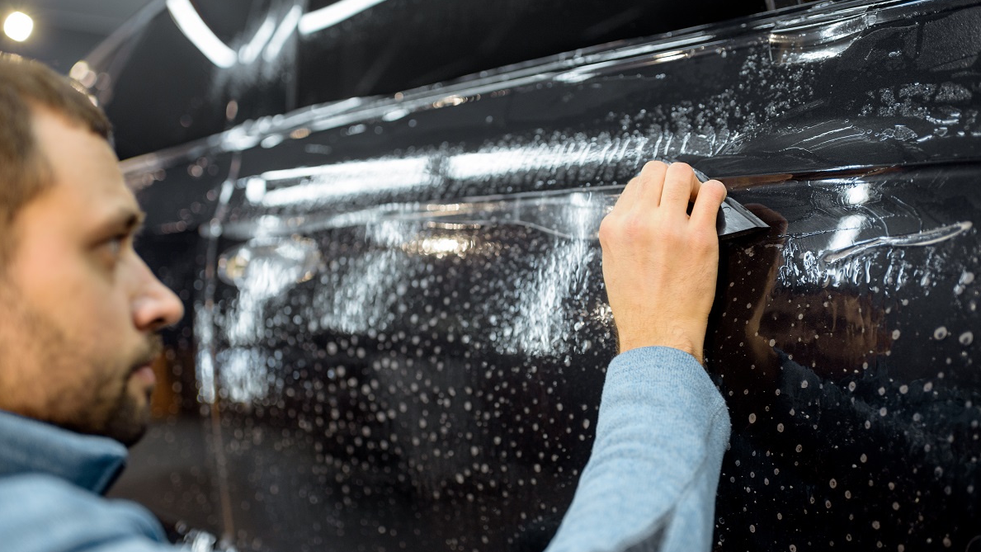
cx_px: 492
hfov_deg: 54.0
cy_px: 274
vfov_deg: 32.0
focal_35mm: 37
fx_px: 963
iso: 500
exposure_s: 1/200
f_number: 2.2
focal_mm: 35
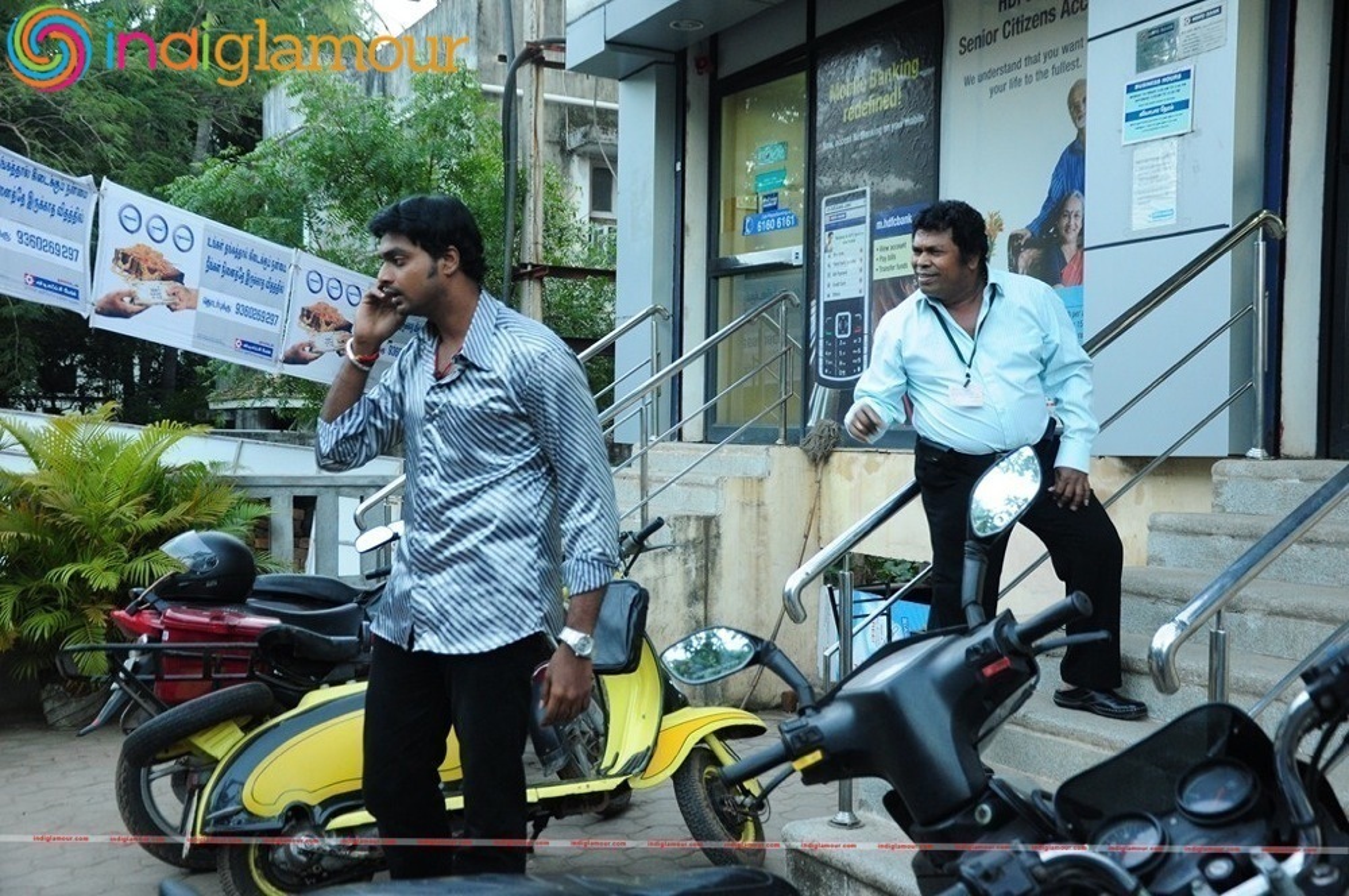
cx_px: 674
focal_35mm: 39
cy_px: 448
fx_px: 1460
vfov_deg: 34.1
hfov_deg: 49.6
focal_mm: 26
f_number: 4
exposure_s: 1/50
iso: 800
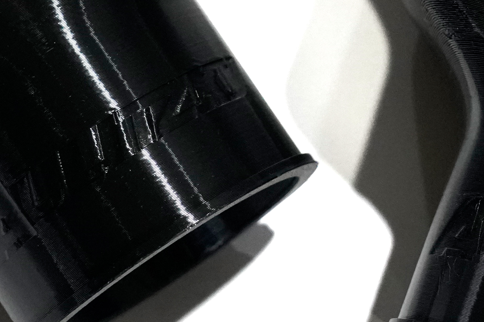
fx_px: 2877
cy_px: -10
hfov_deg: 9.6
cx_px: 323
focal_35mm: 214
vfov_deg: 6.4
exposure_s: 1/200
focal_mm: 50
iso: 4000
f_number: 7.1
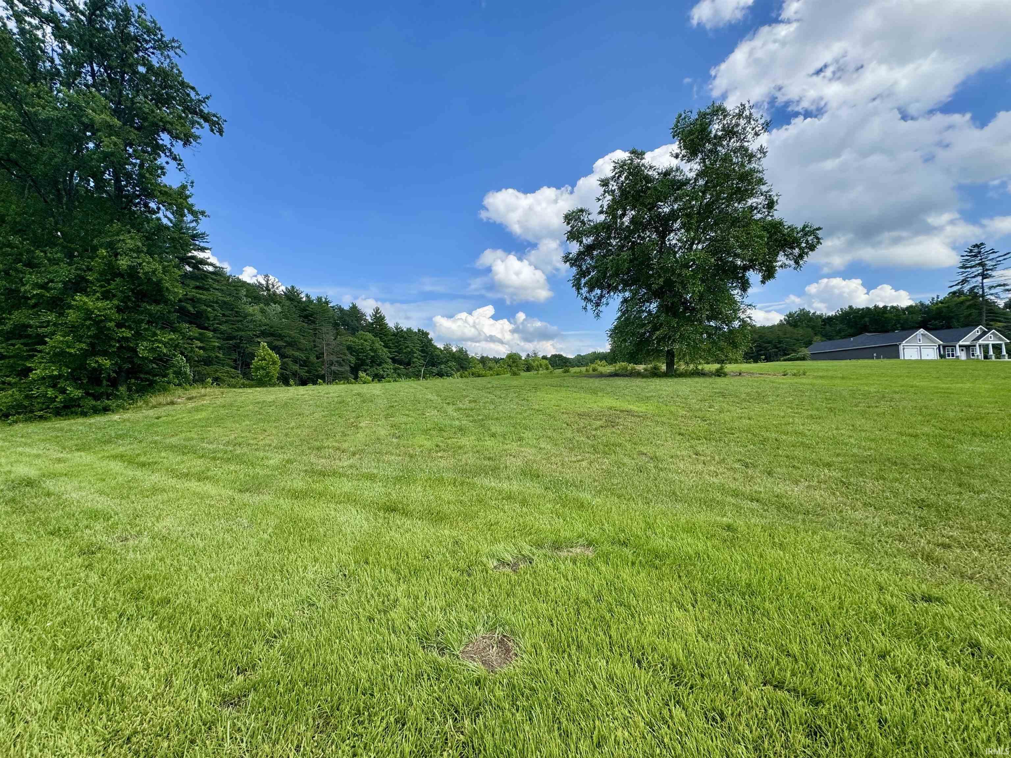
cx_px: 506
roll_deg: +2.1
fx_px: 409
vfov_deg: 85.7
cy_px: 379
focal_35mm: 14
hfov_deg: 102.1
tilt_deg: +5.1
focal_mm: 2.22
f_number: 2.2
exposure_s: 1/1449
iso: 50
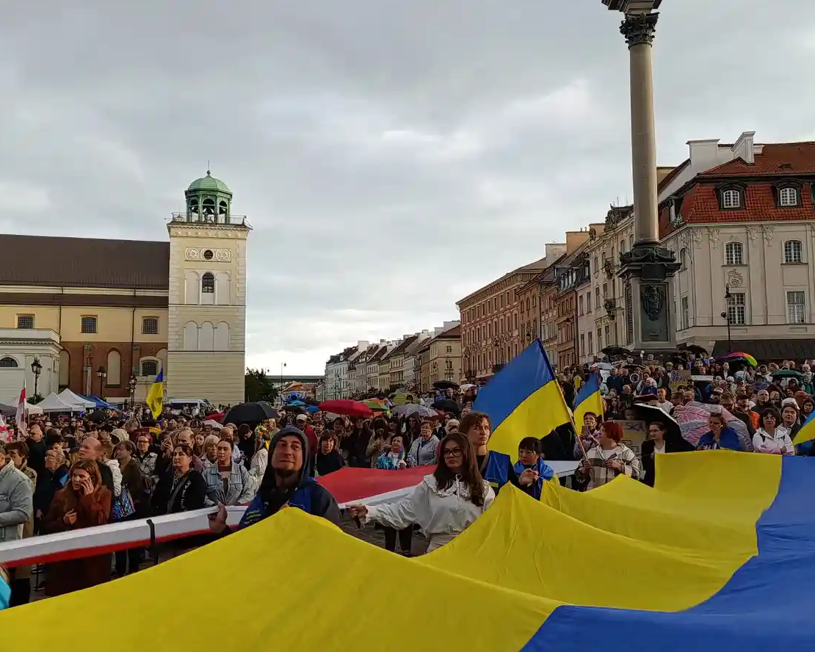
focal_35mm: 37
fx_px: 892
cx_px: 421
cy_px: 323
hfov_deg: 49.1
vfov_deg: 40.1
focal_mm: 6.14
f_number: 1.6
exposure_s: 1/100
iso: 100
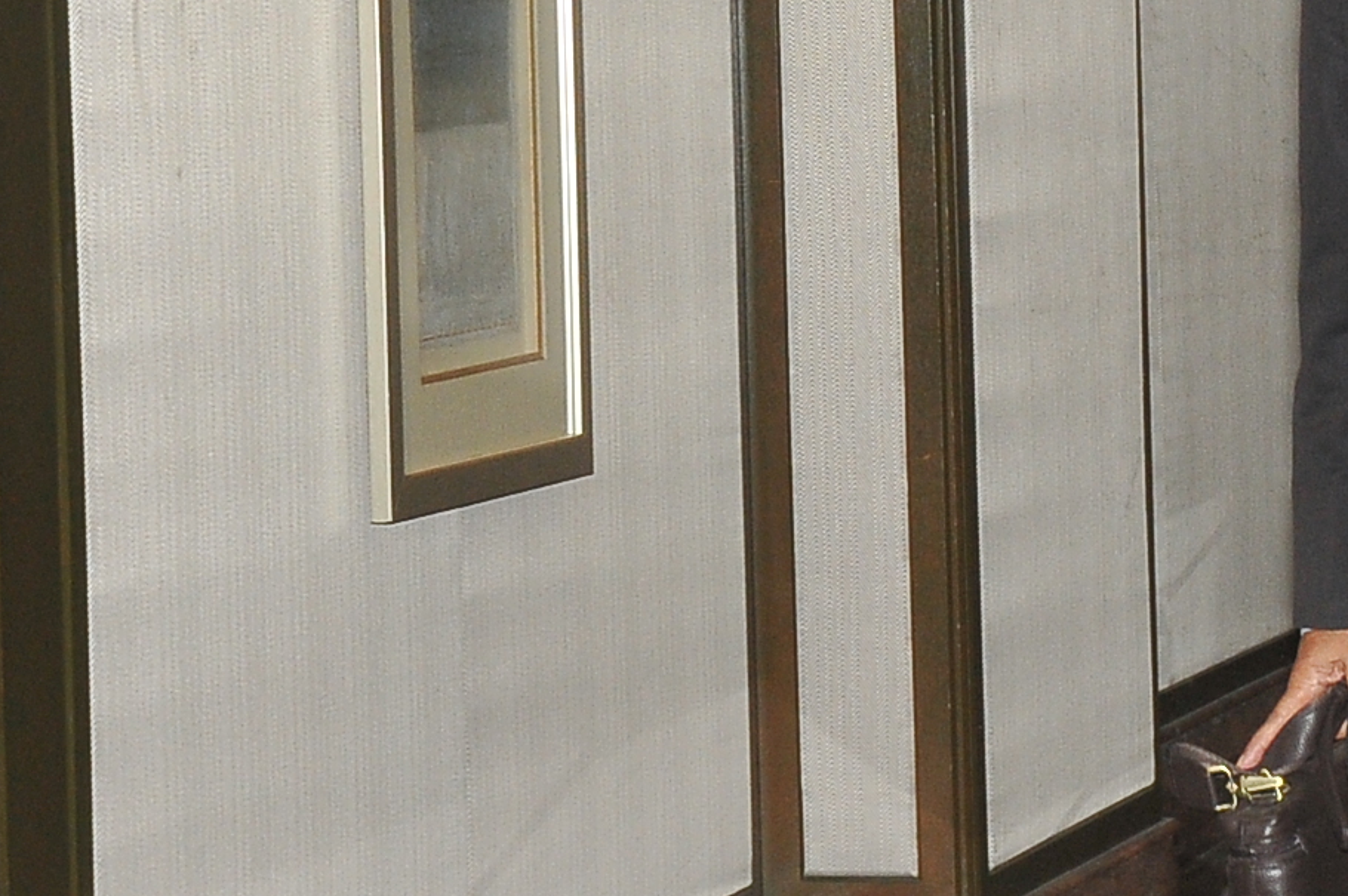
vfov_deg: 6.4
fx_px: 7931
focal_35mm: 212
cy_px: -30
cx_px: 1324
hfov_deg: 9.7
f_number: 5
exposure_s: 1/80
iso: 640
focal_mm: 40
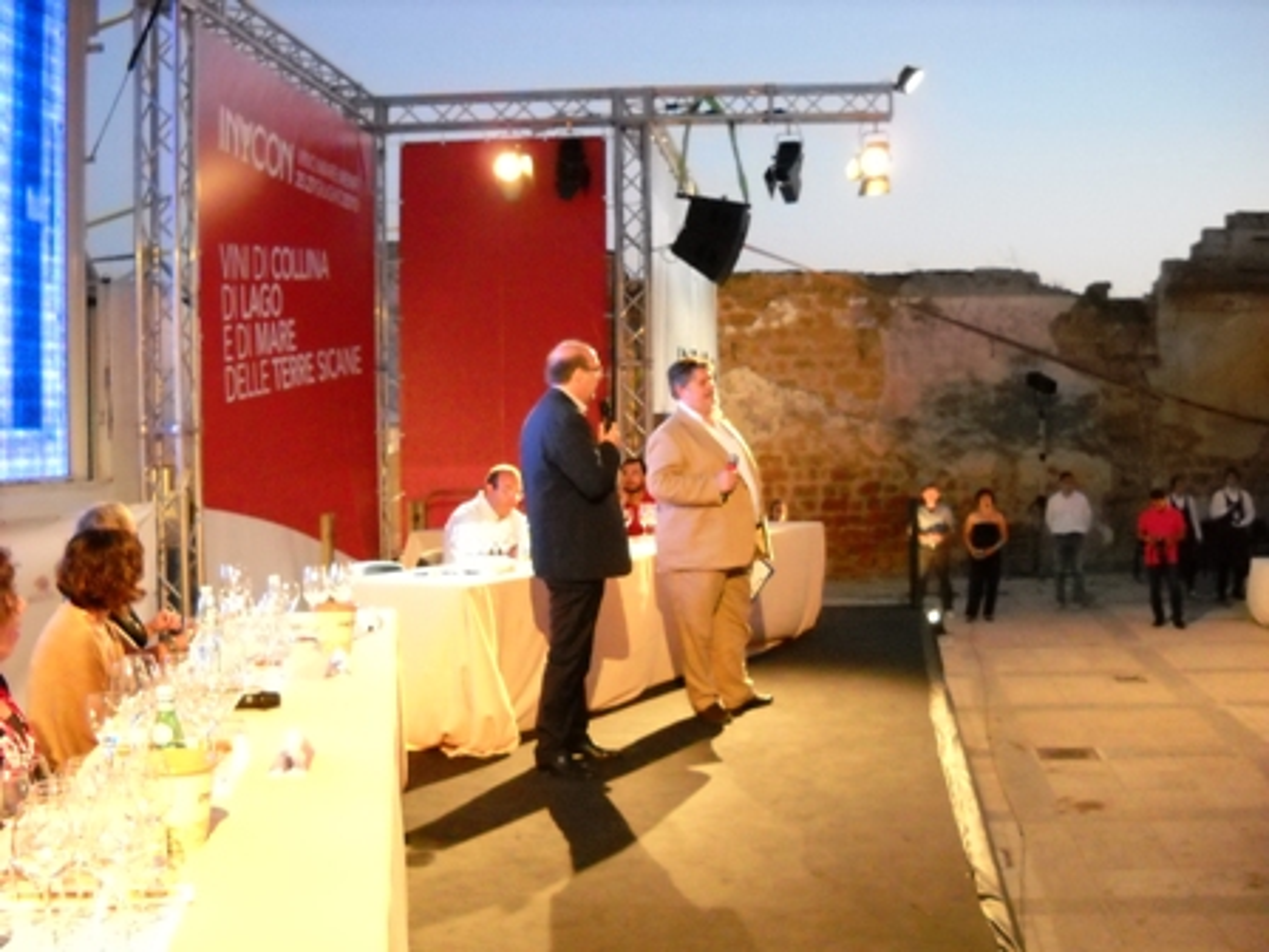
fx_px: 1503
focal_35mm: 41
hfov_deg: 45.8
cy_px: 476
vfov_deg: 35.1
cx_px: 634
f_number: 3.1
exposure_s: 1/36
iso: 800
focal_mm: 6.72
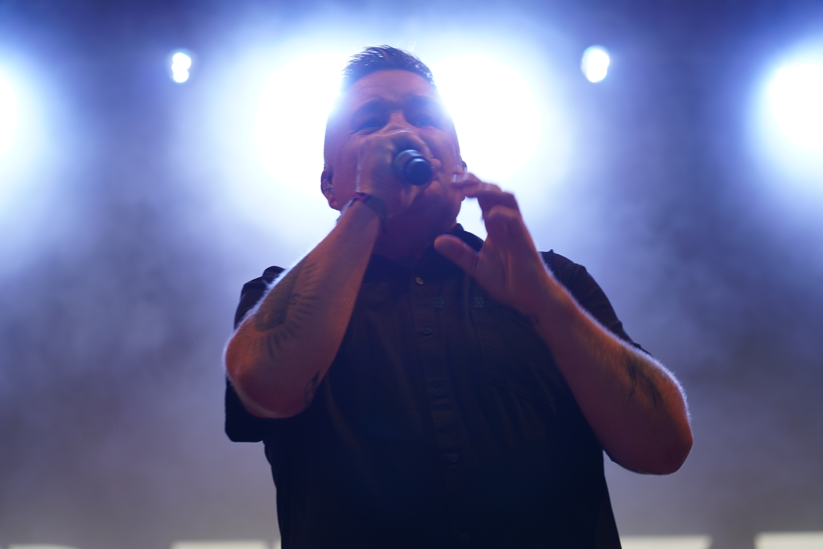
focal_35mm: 105
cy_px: 274
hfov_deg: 19.5
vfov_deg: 13.0
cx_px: 412
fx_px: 2400
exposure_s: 1/125
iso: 200
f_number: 4
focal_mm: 105
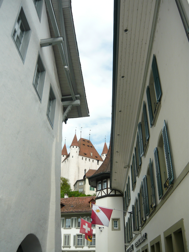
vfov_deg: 55.4
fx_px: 240
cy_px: 126
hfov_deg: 42.9
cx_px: 94
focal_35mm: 33
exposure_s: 1/160
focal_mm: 5.5
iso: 100
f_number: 8
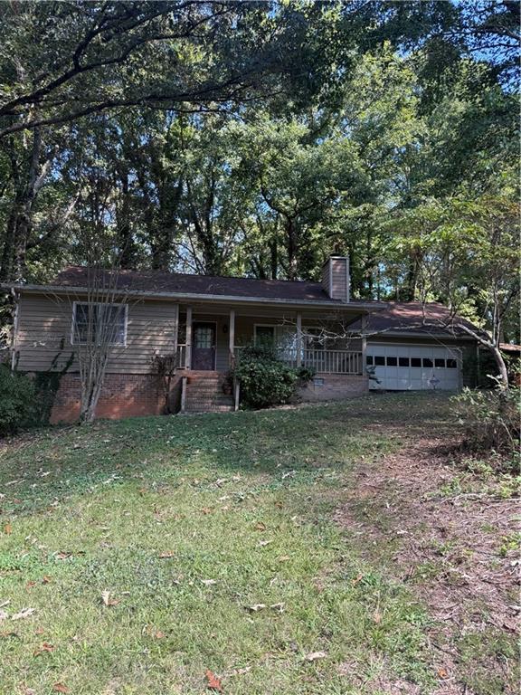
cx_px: 260
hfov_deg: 56.8
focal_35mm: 24
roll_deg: -1.5
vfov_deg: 71.6
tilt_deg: +9.0
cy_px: 348
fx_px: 482
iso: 64
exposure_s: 1/222
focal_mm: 6.76
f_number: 1.78
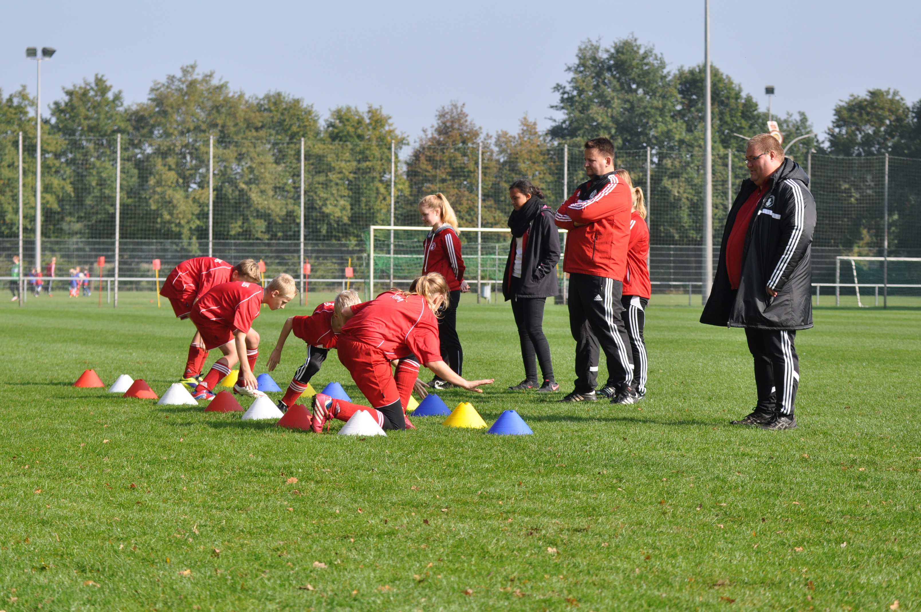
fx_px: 2683
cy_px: 306
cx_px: 460
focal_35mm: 105
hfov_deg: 19.5
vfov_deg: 13.0
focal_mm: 70
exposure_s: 1/1250
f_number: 5
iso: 400
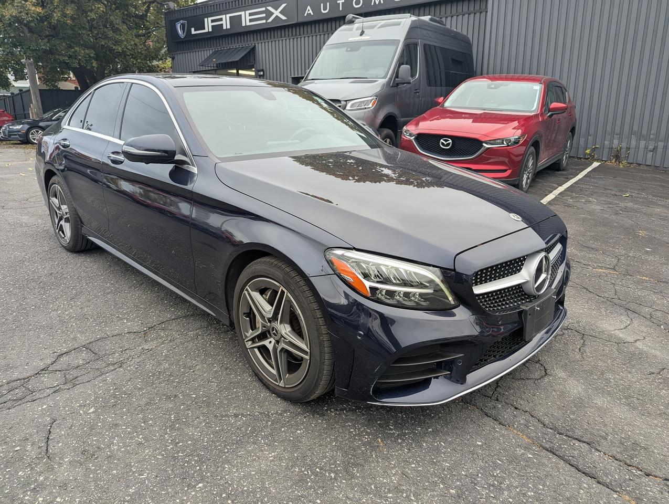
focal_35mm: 24
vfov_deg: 56.9
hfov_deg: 71.5
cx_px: 334
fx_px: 464
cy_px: 252
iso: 40
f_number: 1.85
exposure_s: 1/161
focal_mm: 6.81
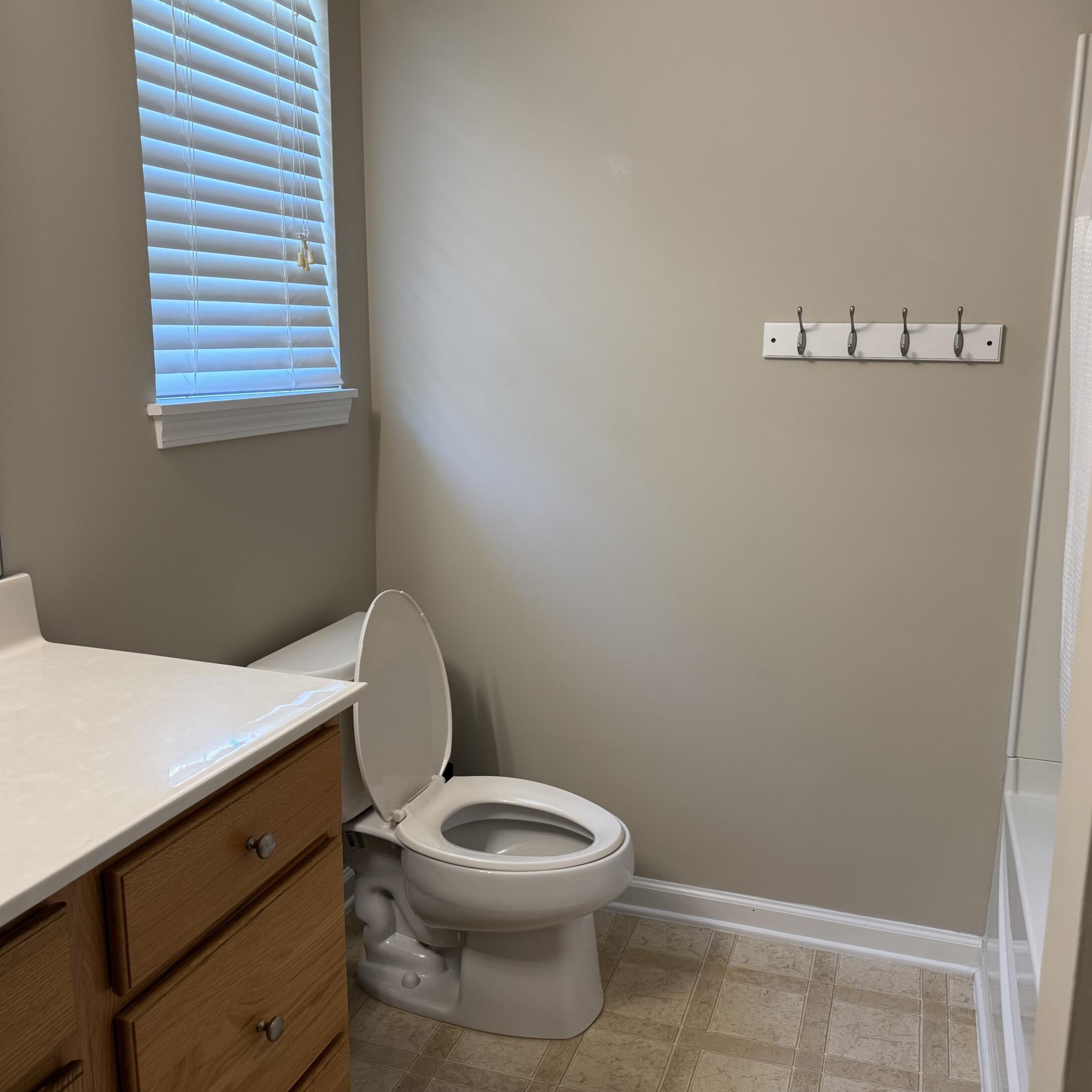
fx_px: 1035
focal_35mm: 29
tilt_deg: -10.6
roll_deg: -1.0
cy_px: 543
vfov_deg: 55.6
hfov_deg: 55.5
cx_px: 608
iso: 160
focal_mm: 6.76
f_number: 1.78
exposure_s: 1/120
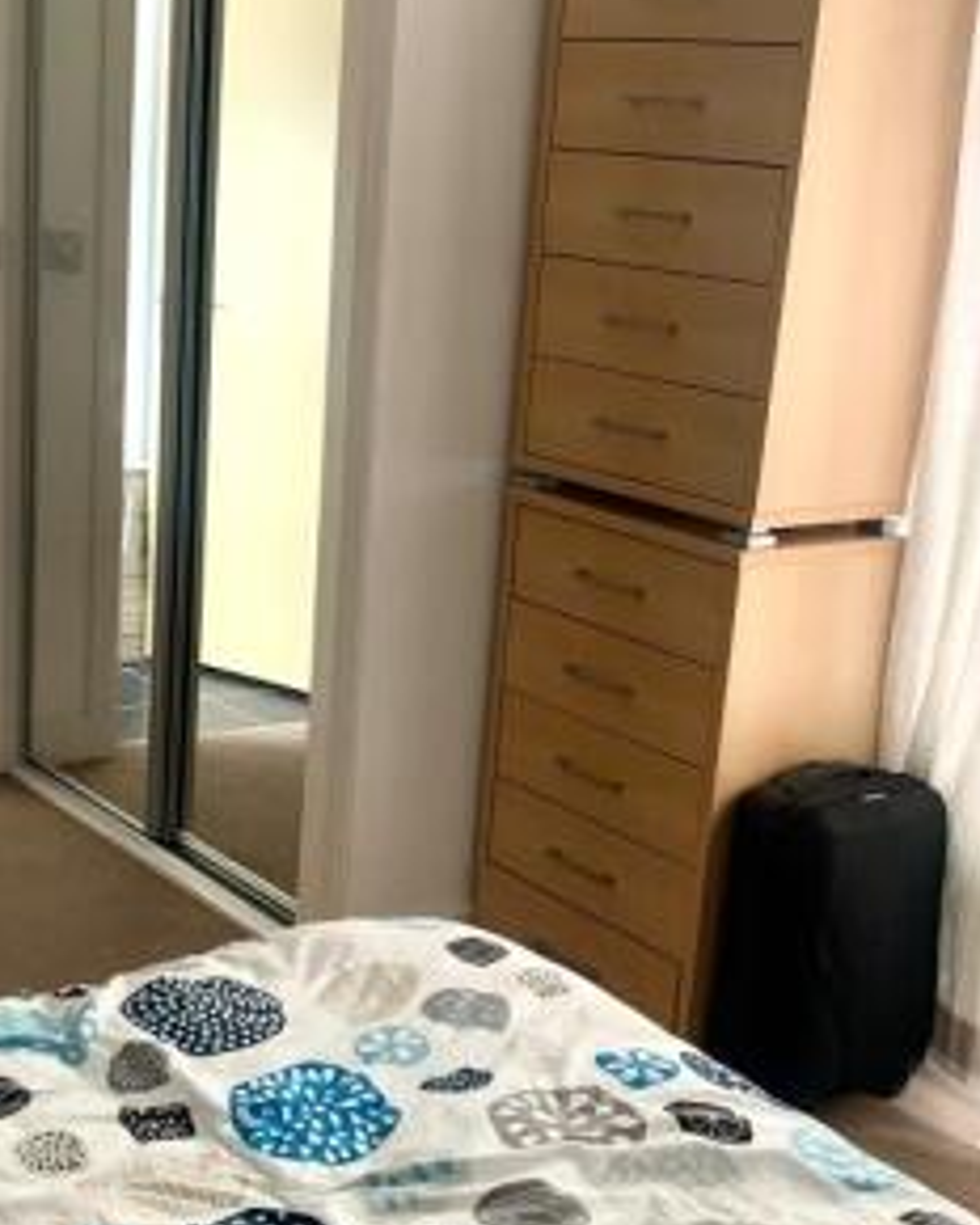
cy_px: 686
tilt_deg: -15.7
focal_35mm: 51
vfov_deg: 36.6
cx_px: 543
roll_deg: -5.4
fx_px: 1849
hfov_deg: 29.7
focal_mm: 4.25
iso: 80
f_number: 1.8
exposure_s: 1/121
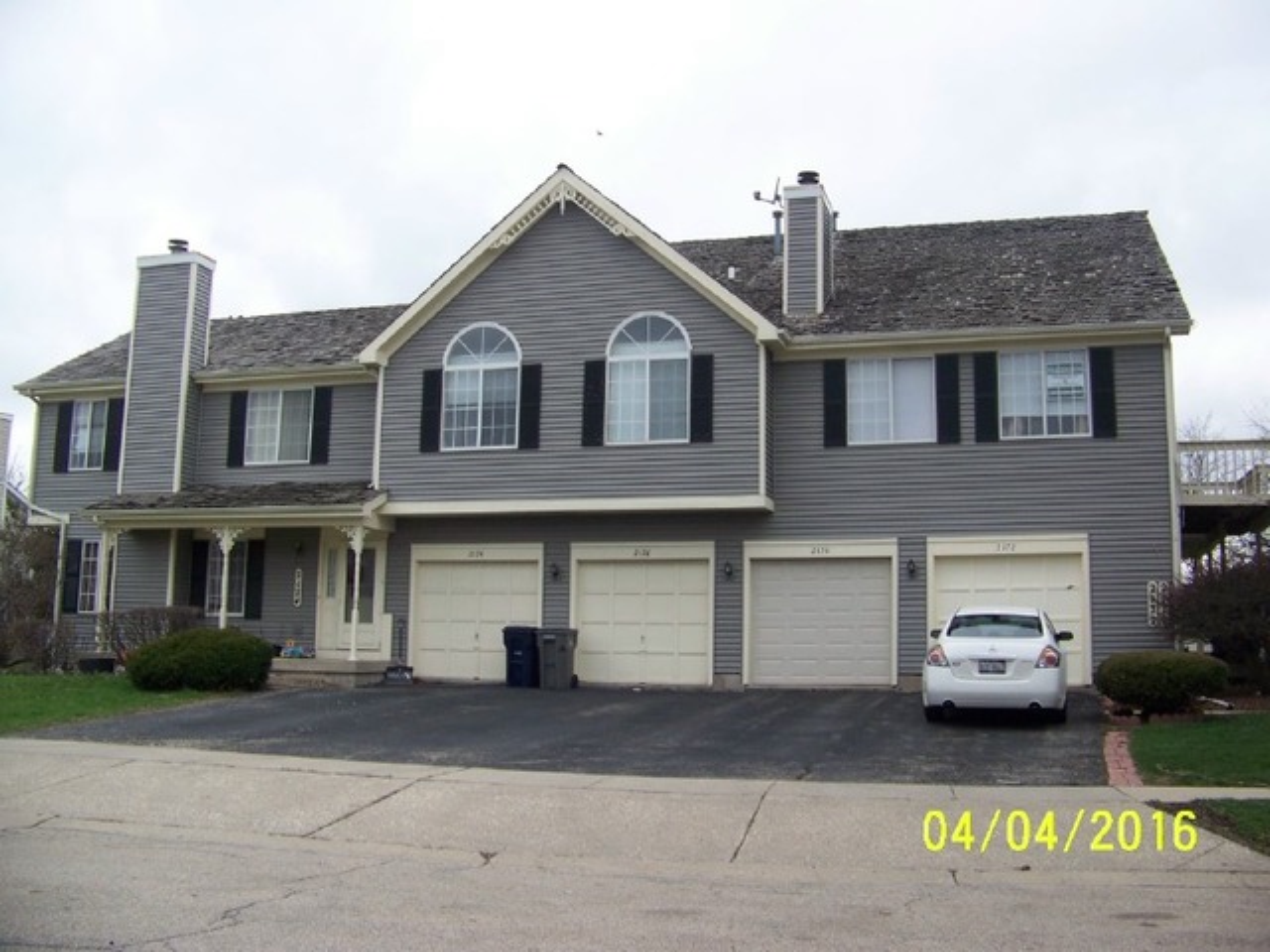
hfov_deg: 51.4
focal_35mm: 36
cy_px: 476
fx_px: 1321
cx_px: 635
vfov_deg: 39.7
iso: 64
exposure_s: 1/250
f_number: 2.8
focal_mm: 5.85
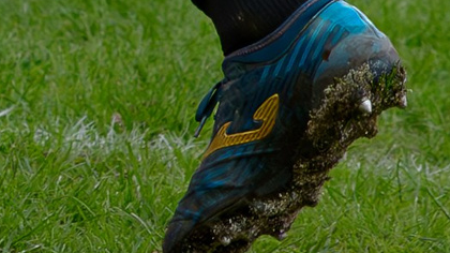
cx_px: -474
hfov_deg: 2.6
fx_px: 9985
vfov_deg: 1.4
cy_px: -267
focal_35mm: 837
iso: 500
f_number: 5.6
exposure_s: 1/1250
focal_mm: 70
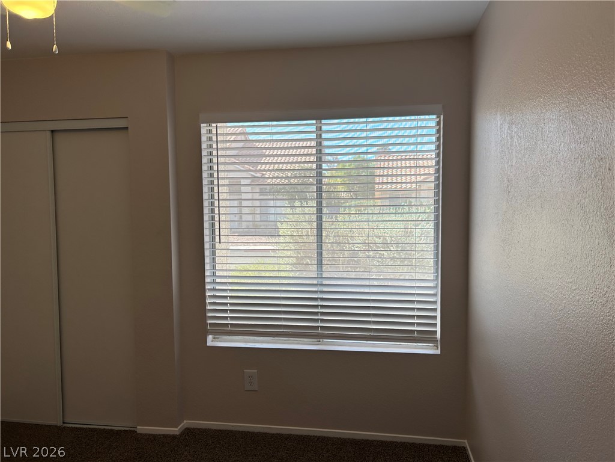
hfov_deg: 67.3
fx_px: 462
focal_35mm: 26
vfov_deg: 53.1
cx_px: 308
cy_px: 231
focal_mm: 5.7
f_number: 1.5
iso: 40
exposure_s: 1/233
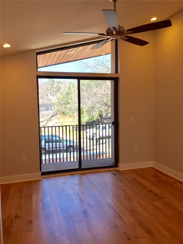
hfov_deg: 48.2
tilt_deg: -5.9
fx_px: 204
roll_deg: +0.8
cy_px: 122
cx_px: 92
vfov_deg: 61.7
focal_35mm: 29
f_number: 2.2
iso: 50
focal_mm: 4.15
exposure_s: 1/120
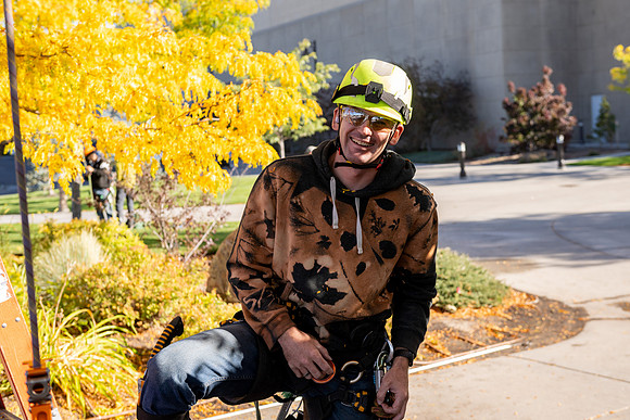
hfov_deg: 39.3
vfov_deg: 26.8
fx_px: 882
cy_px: 199
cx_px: 331
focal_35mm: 50
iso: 100
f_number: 4.5
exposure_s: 1/200
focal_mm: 48
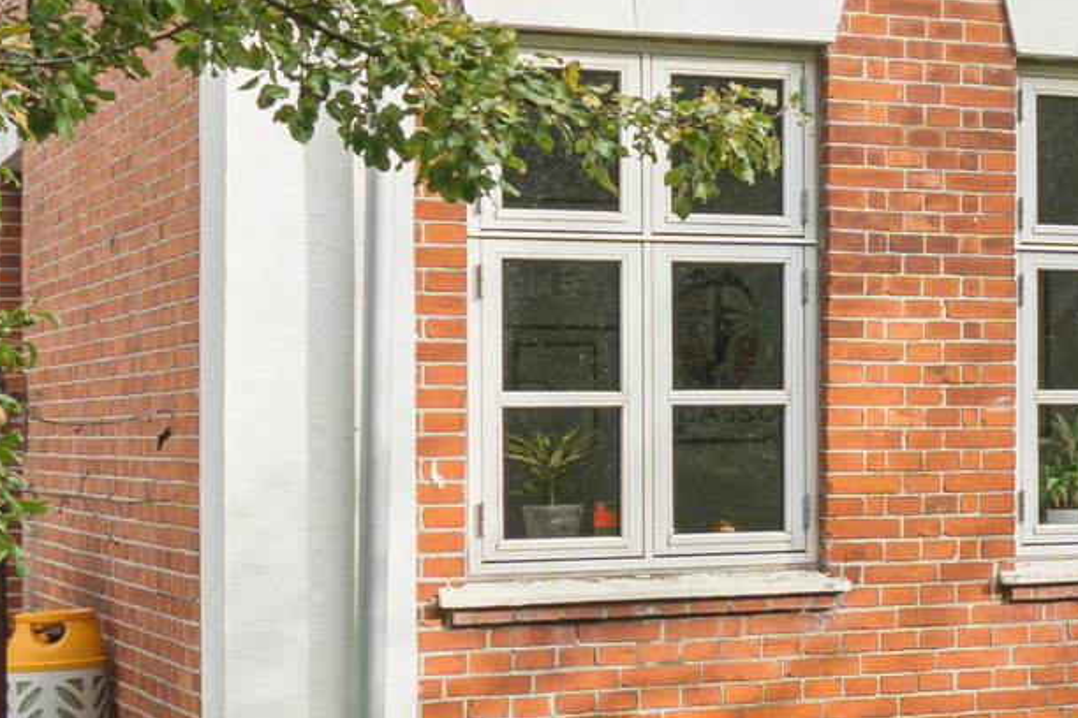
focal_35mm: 98
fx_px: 2934
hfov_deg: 17.5
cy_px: 690
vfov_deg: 13.8
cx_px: 1855
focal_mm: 20
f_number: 6.3
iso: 125
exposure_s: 1/160
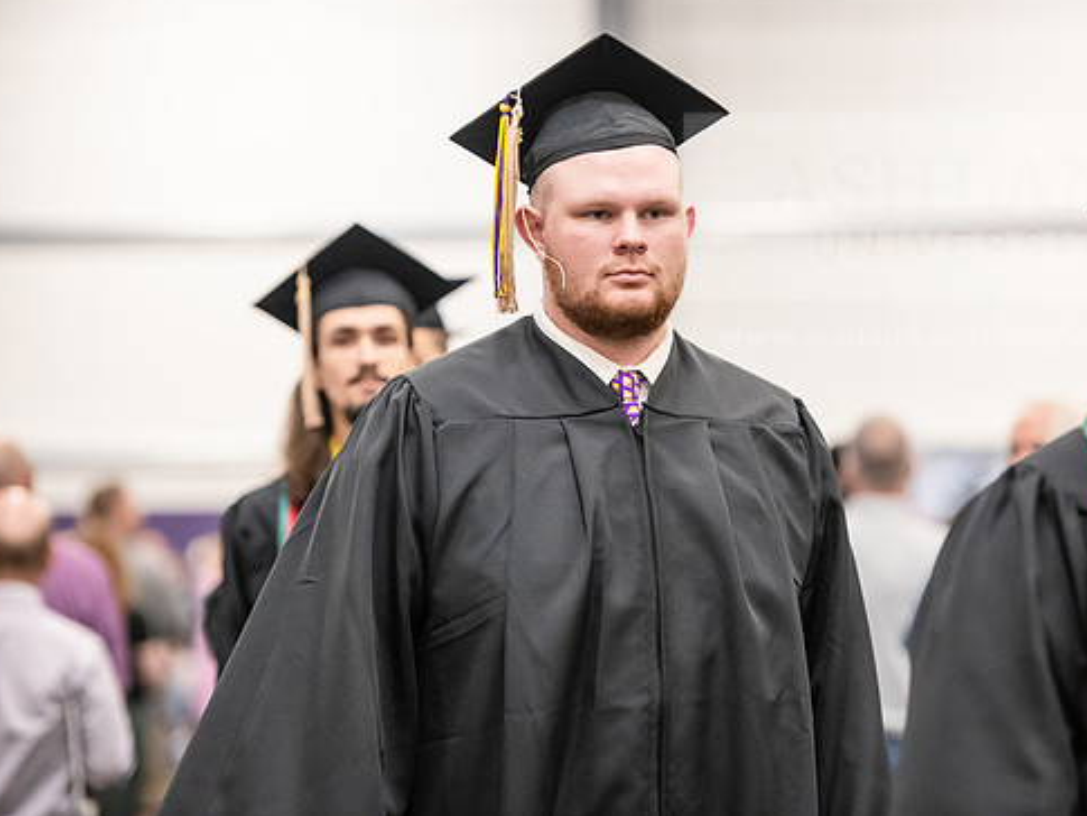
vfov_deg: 9.2
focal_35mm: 161
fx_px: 5057
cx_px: 616
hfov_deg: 12.3
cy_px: 384
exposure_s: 1/200
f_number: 3.2
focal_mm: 140
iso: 3200
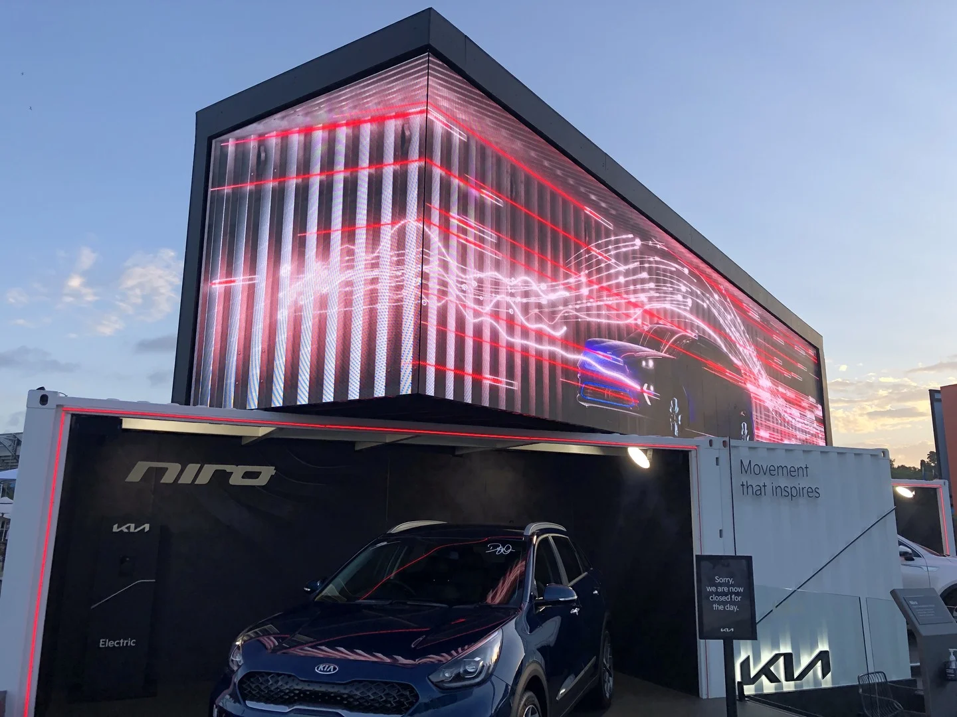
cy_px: 358
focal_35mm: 28
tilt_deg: +11.7
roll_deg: -0.1
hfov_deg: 63.4
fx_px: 774
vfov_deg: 49.7
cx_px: 478
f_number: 1.8
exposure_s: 1/476
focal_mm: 4
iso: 20
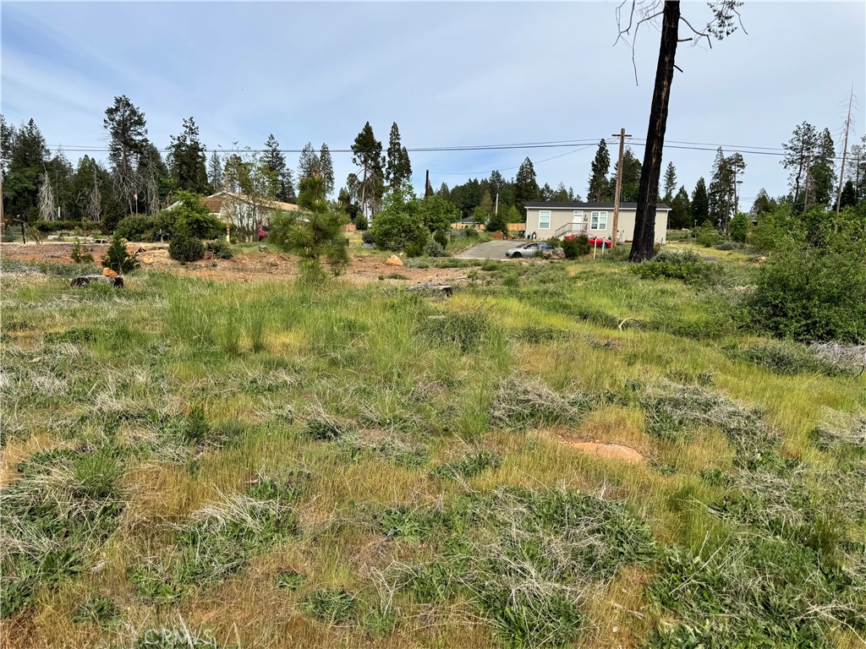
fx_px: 600
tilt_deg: -6.1
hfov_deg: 71.6
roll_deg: -2.7
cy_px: 324
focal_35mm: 24
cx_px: 433
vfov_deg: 56.8
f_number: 1.78
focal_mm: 6.76
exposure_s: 1/4049
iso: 80
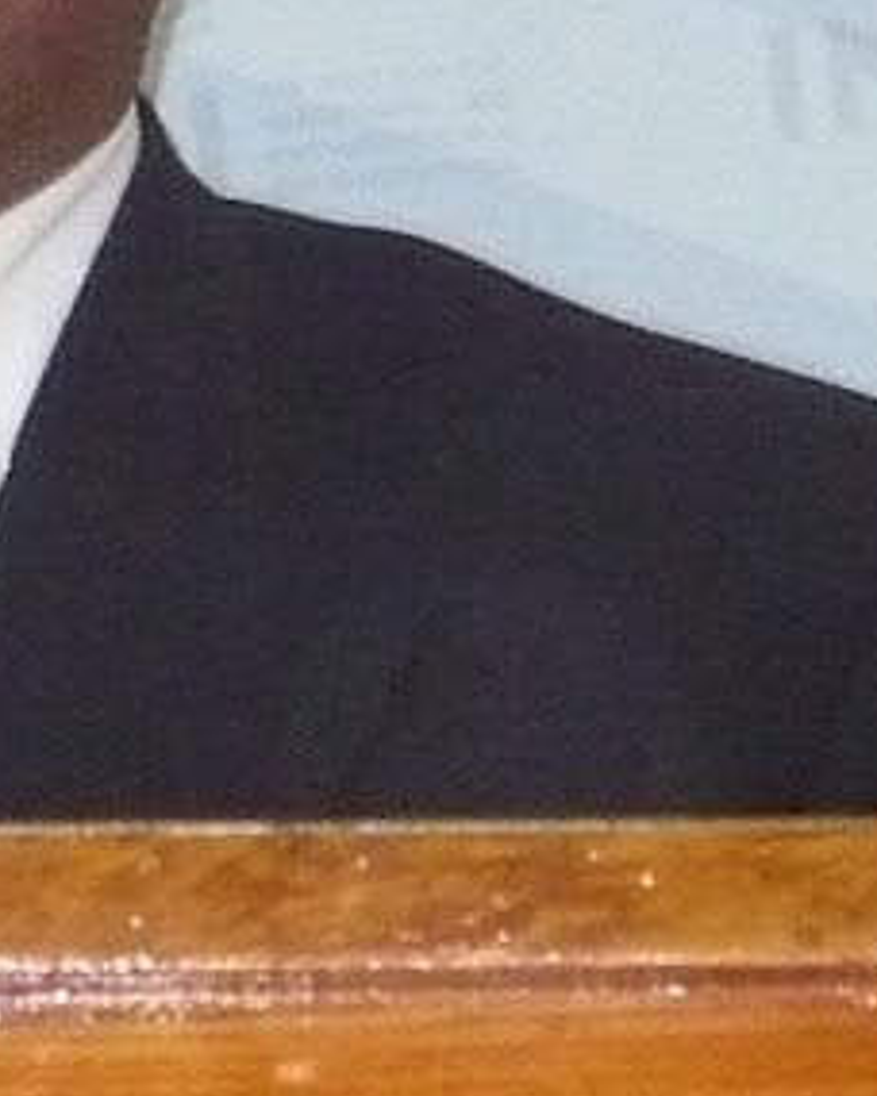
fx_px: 20018
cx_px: -419
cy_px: -42
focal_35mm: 617
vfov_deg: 3.1
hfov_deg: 2.5
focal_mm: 19.4
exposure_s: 1/30
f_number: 3.7
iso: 640
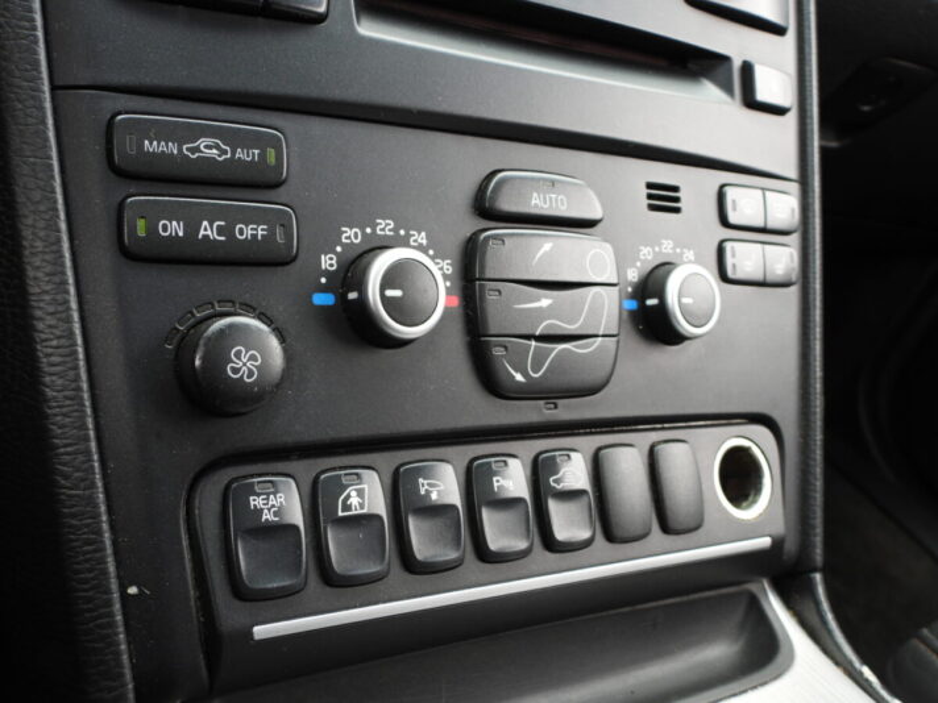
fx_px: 948
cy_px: 352
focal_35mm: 35
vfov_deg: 40.7
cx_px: 469
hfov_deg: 52.6
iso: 100
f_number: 3.2
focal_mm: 6.3
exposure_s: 1/40
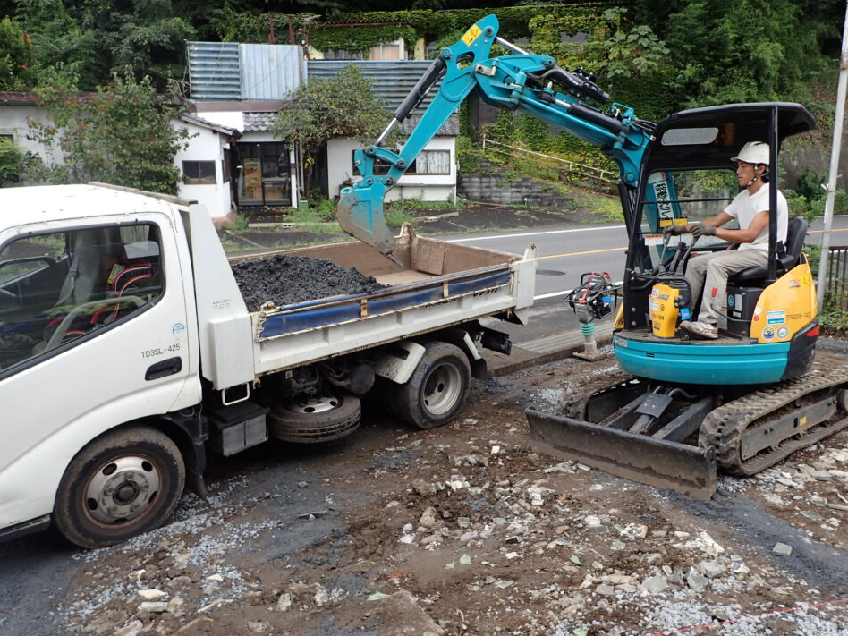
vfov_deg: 51.4
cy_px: 315
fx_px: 661
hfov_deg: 65.3
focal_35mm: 27
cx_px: 428
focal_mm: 4.5
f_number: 2.8
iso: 100
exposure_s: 1/250
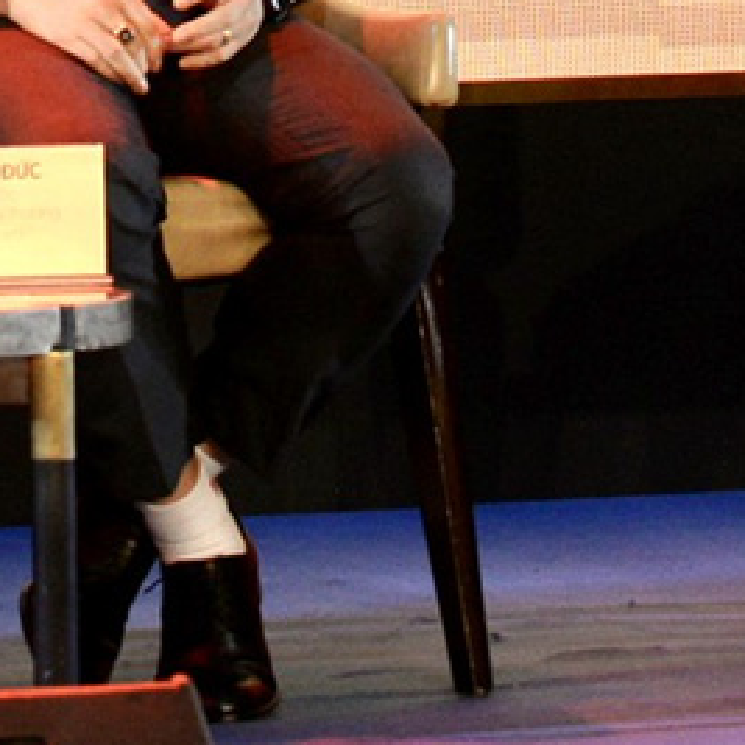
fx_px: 10835
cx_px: 153
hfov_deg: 3.9
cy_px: -1042
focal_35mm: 445
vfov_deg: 3.9
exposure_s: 1/160
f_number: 5.6
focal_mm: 70
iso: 1000
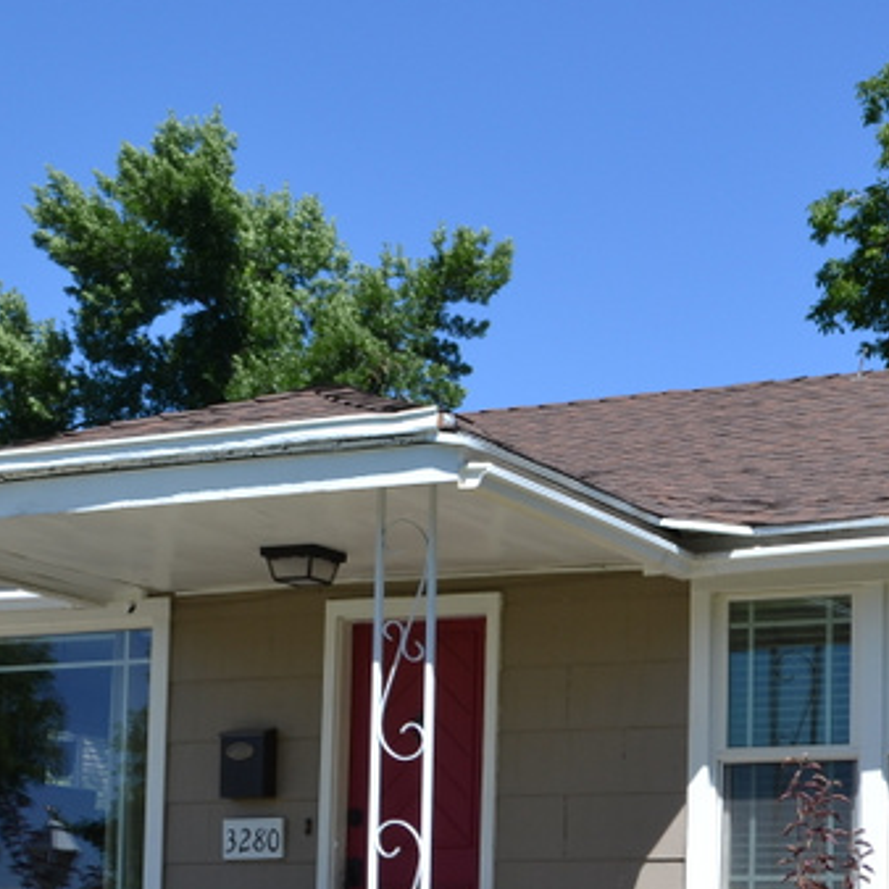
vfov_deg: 19.9
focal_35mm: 85
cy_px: 859
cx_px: 710
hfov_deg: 20.2
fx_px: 2470
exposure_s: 1/250
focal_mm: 22
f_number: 8
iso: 100
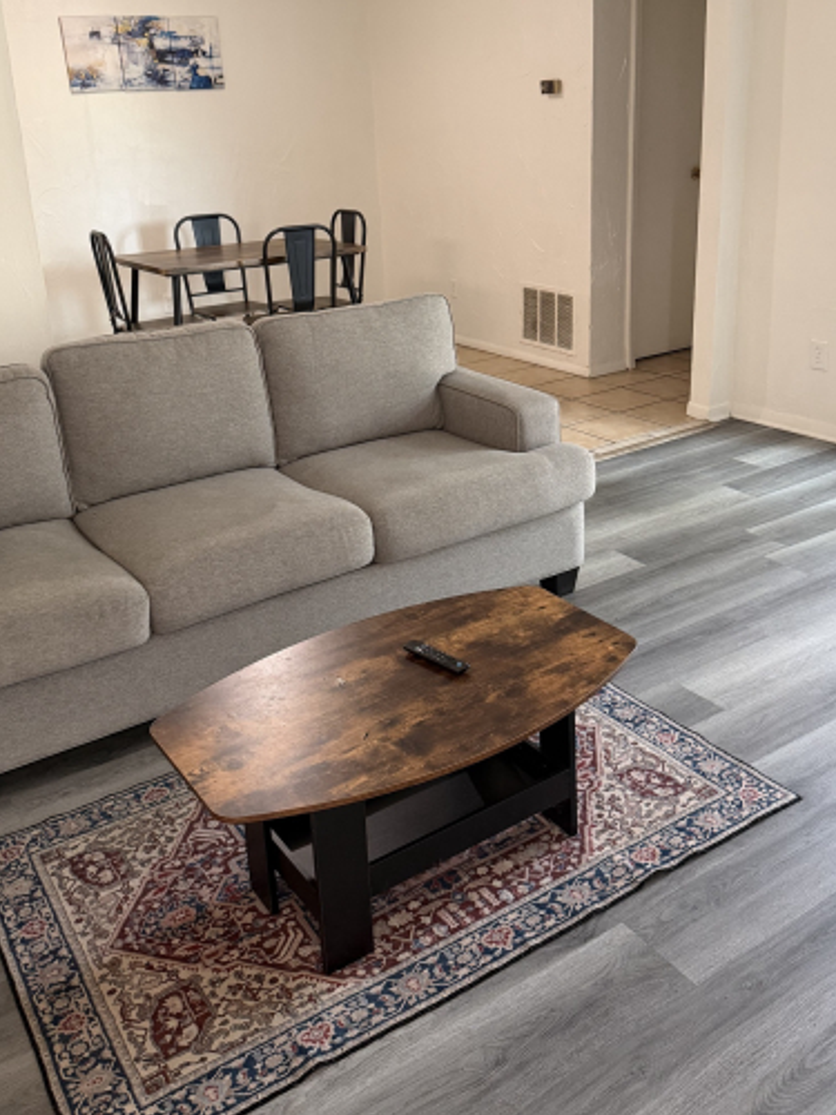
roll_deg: +1.5
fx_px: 1030
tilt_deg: -15.6
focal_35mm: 32
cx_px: 439
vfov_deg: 56.3
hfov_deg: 44.1
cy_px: 440
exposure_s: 1/60
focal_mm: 6.76
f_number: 1.78
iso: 400
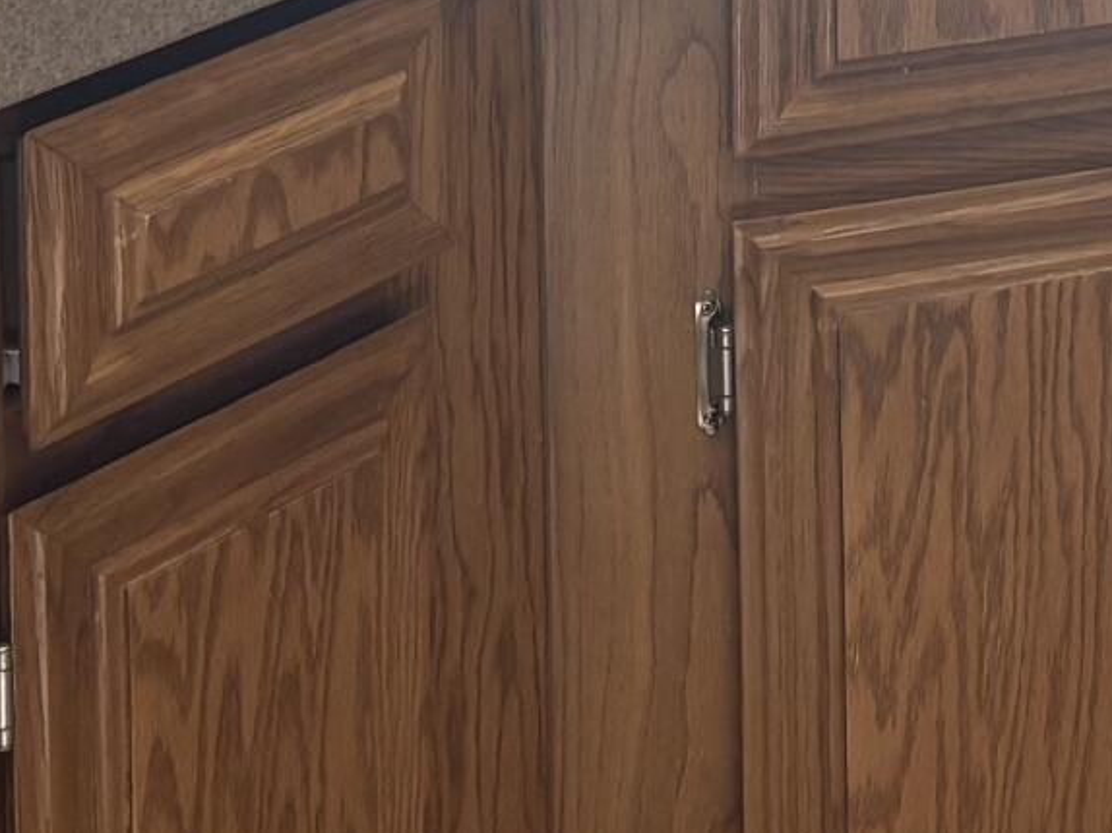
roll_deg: +0.4
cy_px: -1021
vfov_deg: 9.8
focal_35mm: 136
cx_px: 1951
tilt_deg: -4.0
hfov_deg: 13.2
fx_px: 4367
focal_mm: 5.96
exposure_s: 1/139
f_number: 1.6
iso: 40
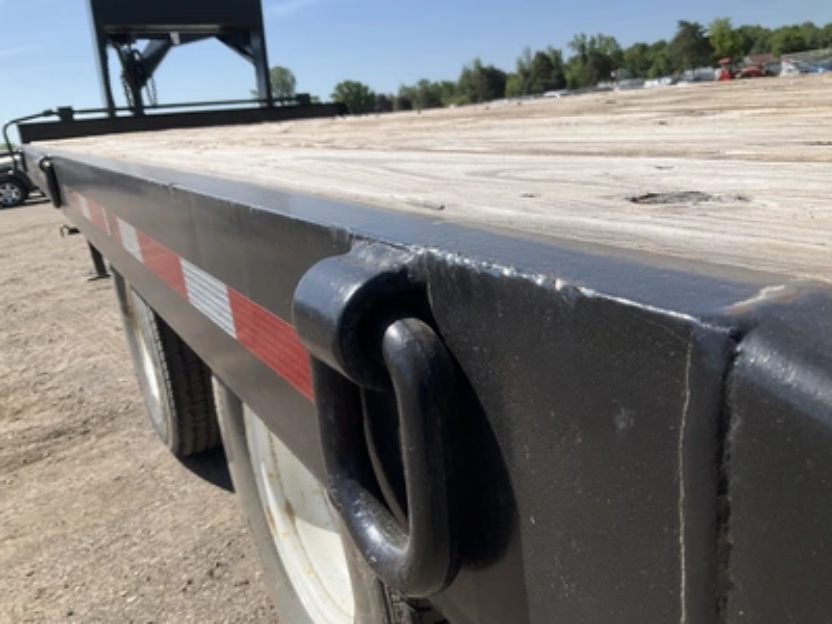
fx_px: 697
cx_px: 416
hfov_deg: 61.7
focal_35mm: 29
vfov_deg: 48.2
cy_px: 312
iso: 25
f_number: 1.8
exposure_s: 1/2141
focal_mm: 3
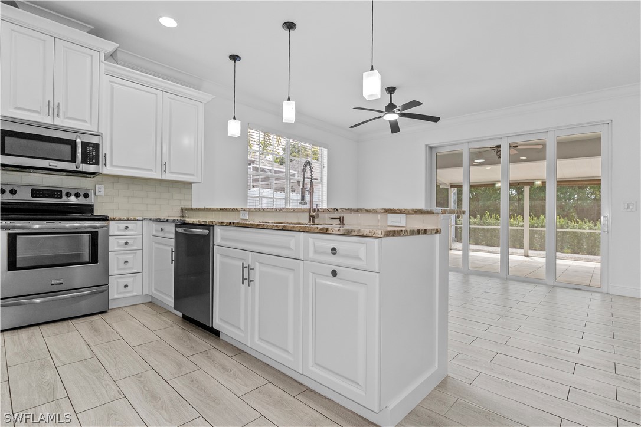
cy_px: 214
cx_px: 320
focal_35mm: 16
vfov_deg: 73.7
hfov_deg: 96.7
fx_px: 285
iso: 500
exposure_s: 1/160
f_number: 4
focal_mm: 16
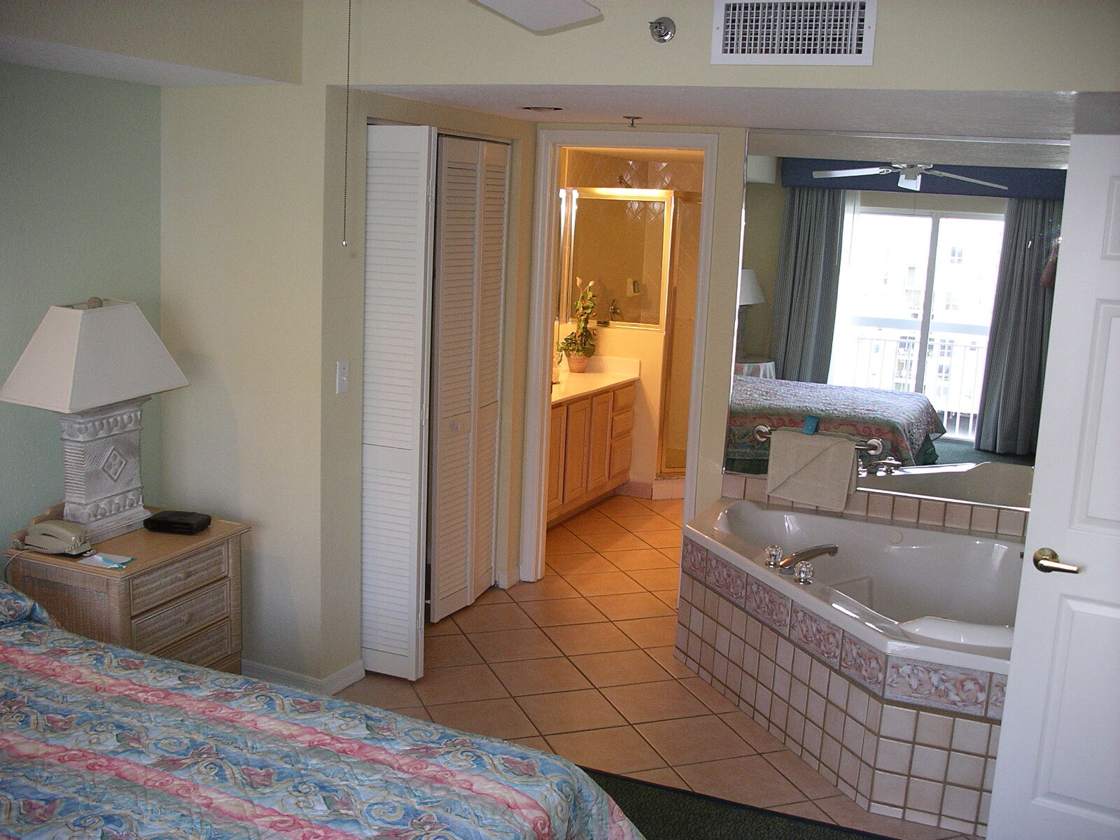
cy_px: 420
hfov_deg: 50.1
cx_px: 560
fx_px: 1197
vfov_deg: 38.7
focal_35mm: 37
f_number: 2.8
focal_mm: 7.8
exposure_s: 1/40
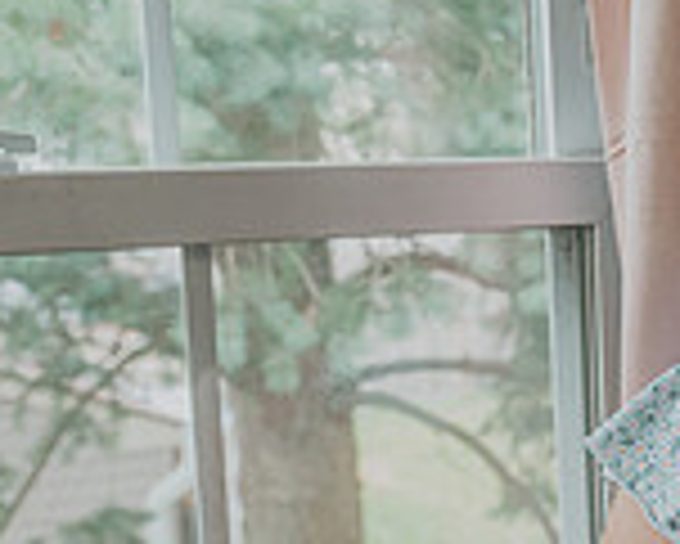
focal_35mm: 96
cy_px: 371
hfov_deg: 17.9
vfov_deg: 16.0
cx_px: 1013
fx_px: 1933
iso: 1250
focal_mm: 26
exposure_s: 1/125
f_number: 4
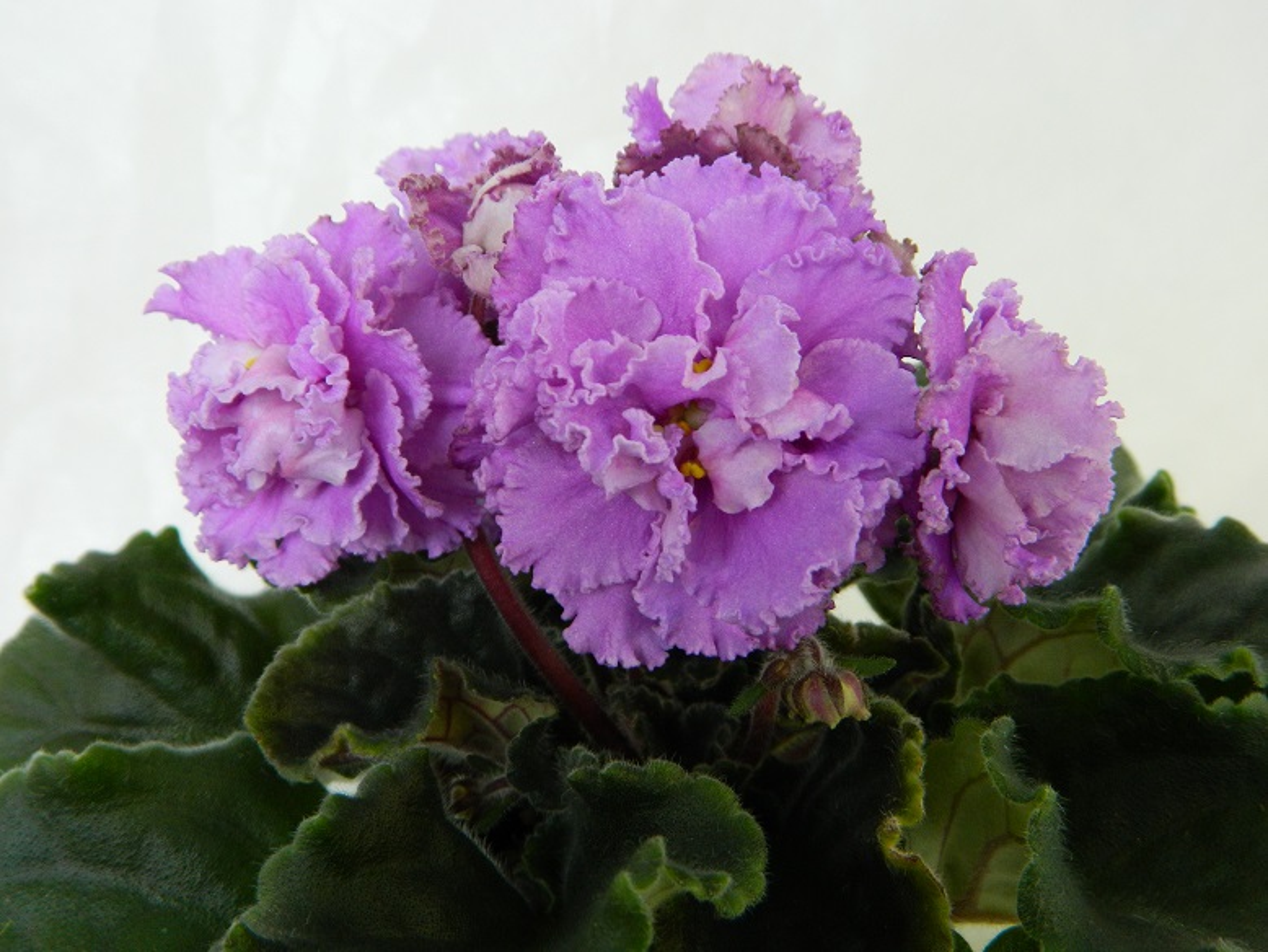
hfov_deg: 52.6
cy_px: 476
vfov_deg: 40.7
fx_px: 1282
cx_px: 634
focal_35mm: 35
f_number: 3.3
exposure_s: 1/40
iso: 180
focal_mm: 6.2
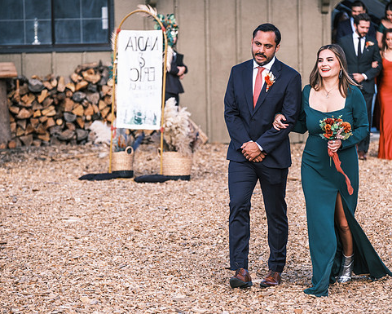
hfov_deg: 10.3
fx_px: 2182
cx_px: 231
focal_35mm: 188
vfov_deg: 8.2
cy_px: 157
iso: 400
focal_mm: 110.6
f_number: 2.8
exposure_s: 1/850
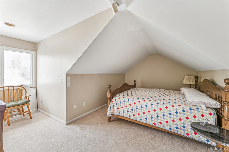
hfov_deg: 104.3
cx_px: 114
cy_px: 76
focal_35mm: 14
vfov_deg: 81.2
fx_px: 89
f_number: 13
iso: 400
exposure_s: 2
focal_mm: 14
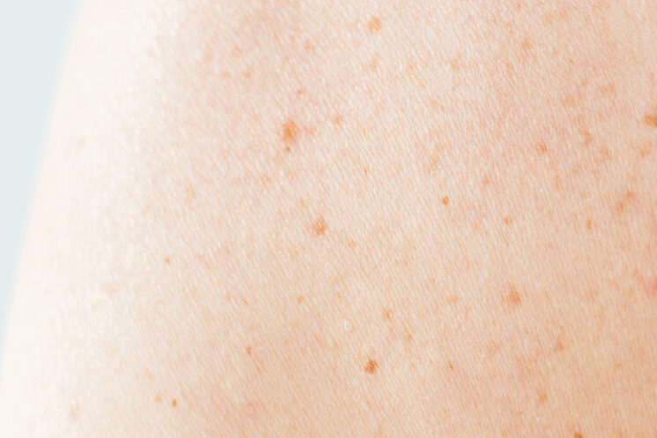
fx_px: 12578
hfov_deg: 3.0
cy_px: -85
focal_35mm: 689
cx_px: 494
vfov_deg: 2.0
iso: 500
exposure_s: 1/200
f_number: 4.5
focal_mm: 200
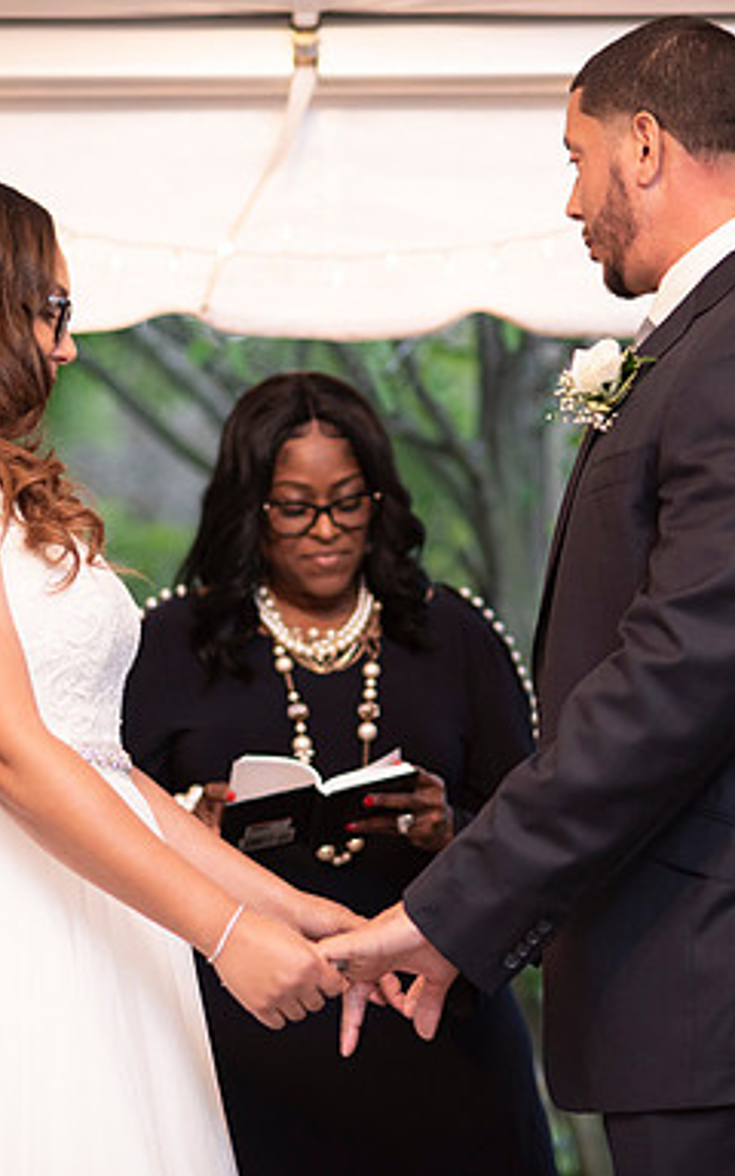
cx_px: 392
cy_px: 586
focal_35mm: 131
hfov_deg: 10.0
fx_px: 4199
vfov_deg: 15.9
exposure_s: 1/160
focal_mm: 85
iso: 500
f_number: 2
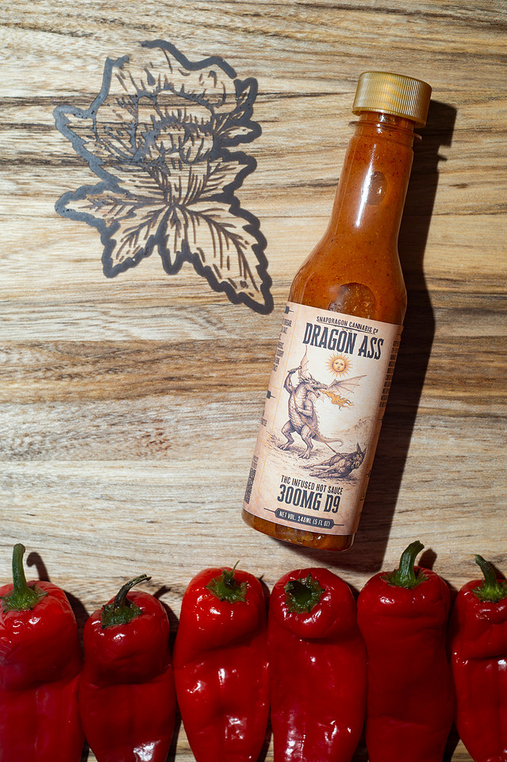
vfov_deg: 39.6
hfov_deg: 27.0
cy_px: 381
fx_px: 1057
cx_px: 254
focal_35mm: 50
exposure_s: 1/60
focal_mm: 50
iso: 200
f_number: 8
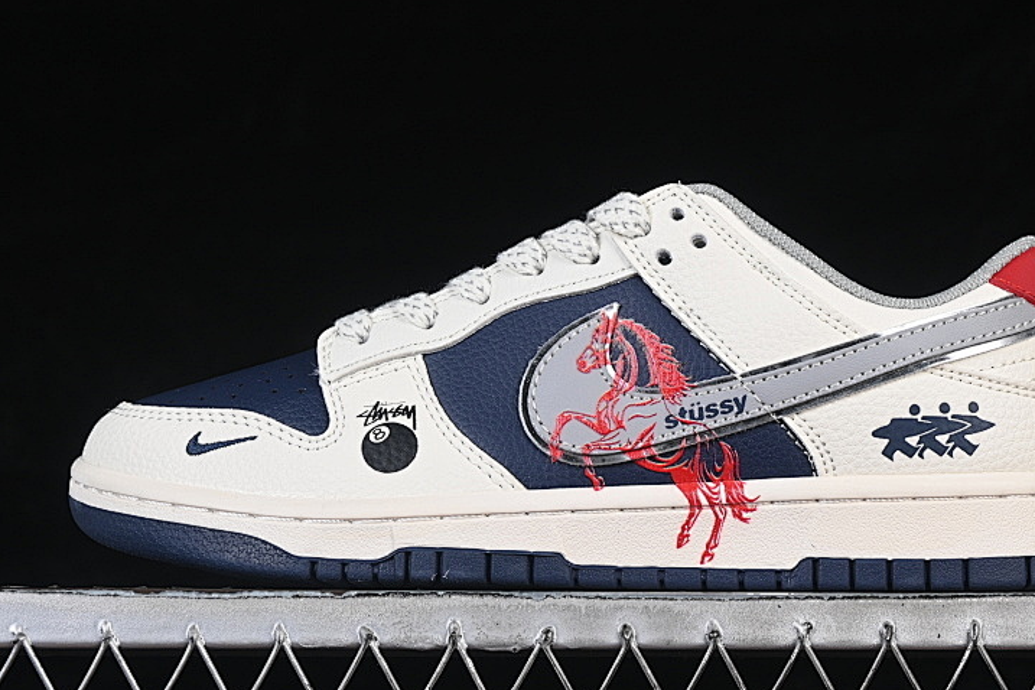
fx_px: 3248
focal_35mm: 113
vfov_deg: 12.1
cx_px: 593
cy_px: 270
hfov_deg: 18.1
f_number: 8
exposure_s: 1/80
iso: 160
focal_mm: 50
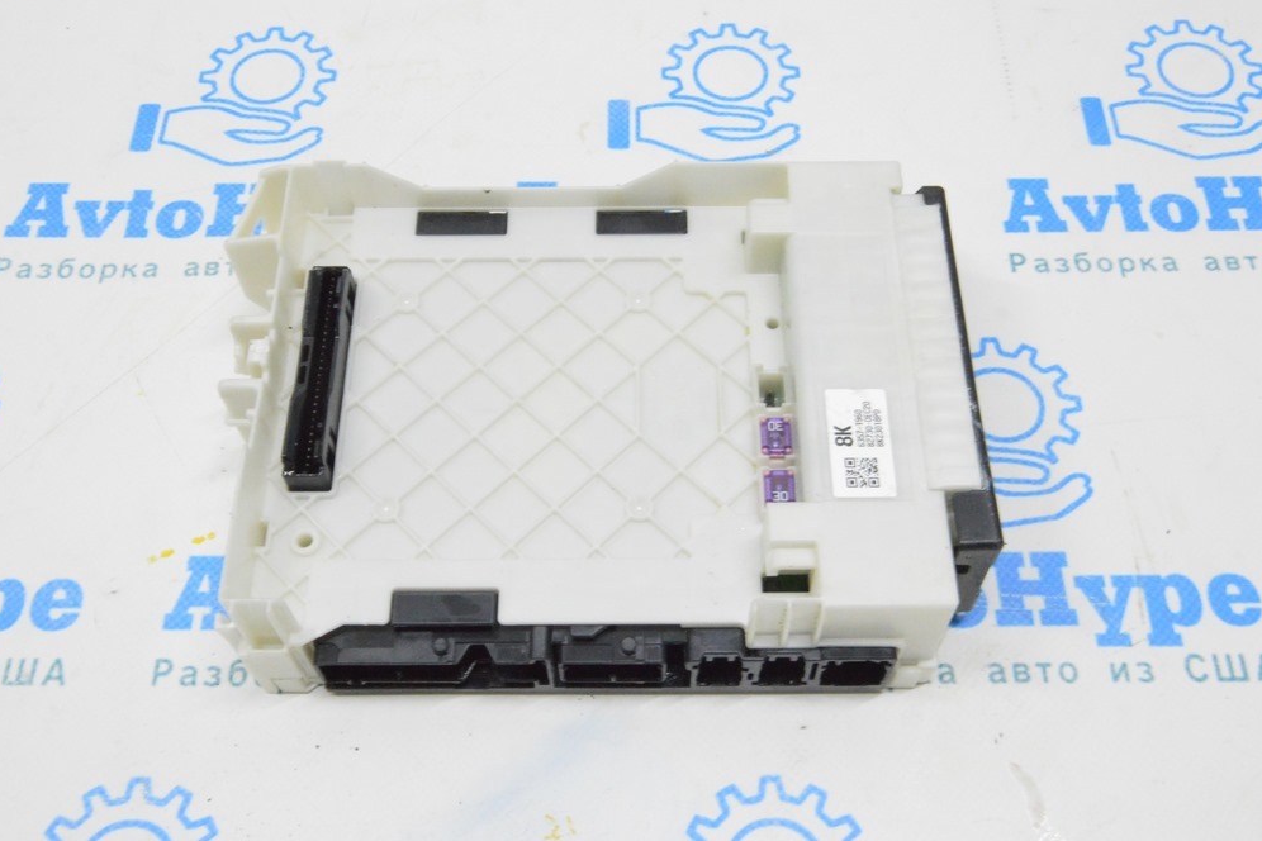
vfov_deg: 35.9
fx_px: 1297
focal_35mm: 37
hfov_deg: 51.9
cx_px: 615
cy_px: 411
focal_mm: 24
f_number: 20
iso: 6400
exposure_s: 1/20
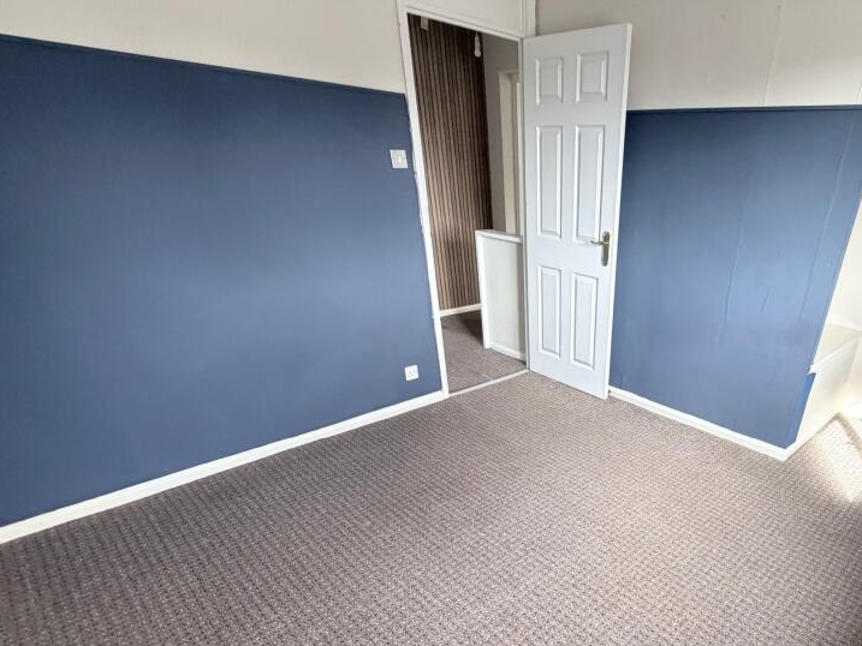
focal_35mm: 20
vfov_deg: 63.3
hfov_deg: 77.9
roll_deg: -2.1
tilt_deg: -31.3
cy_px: 459
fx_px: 498
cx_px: 602
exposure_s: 1/96
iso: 320
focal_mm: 2.22
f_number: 2.2
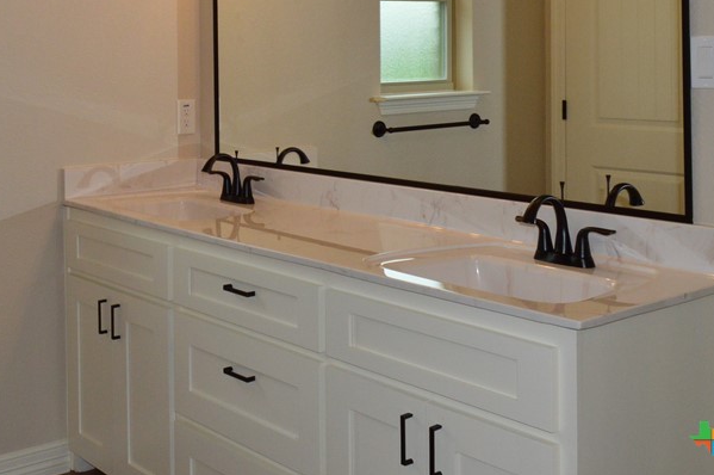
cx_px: 216
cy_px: 49
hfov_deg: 39.7
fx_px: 971
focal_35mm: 49
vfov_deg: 26.6
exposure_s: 1/200
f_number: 10
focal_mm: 18
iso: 800
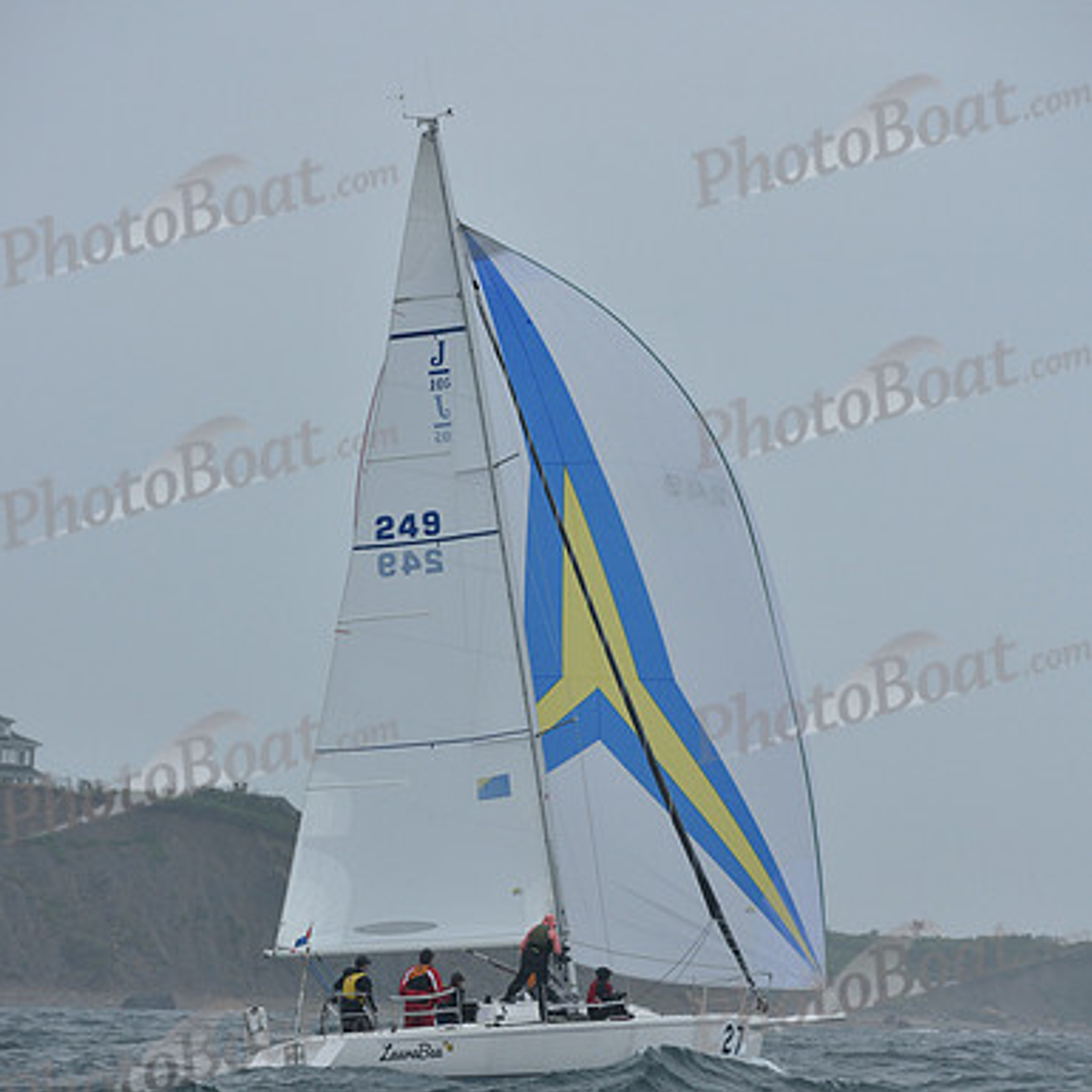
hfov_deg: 7.0
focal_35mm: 250
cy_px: 584
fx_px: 8923
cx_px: 546
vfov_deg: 7.0
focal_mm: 195
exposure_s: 1/1000
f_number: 6.3
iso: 320
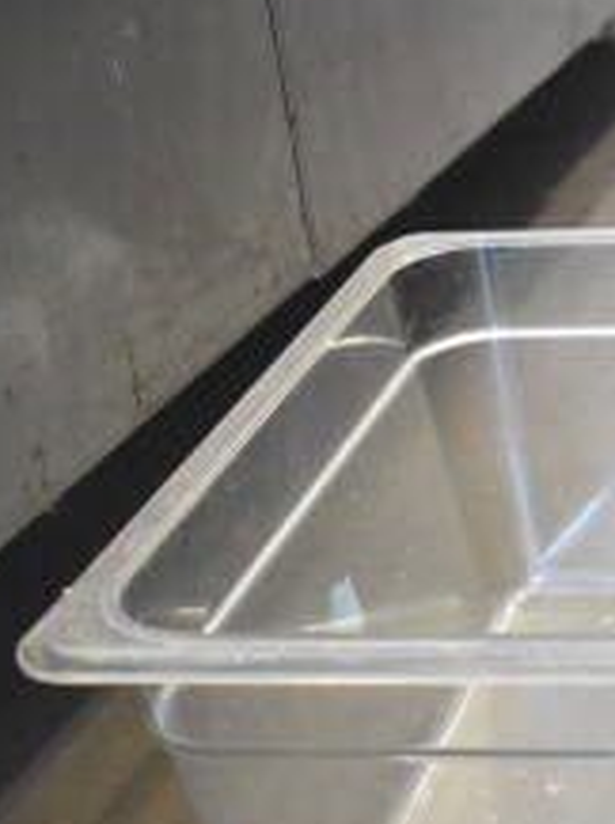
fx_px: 2028
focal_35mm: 85
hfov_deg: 15.6
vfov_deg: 22.5
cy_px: 712
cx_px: 987
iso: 1600
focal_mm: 21
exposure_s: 1/40
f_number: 3.8
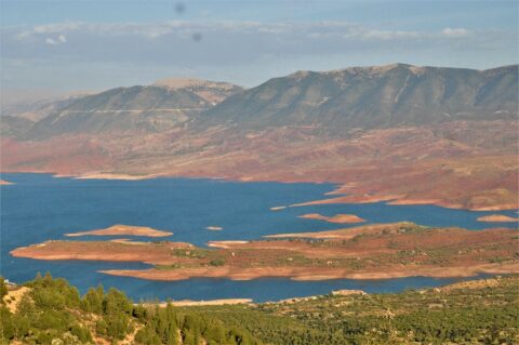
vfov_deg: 17.5
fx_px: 1123
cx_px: 260
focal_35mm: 78
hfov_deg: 26.0
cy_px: 172
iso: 1600
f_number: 14
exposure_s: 1/800
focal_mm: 52
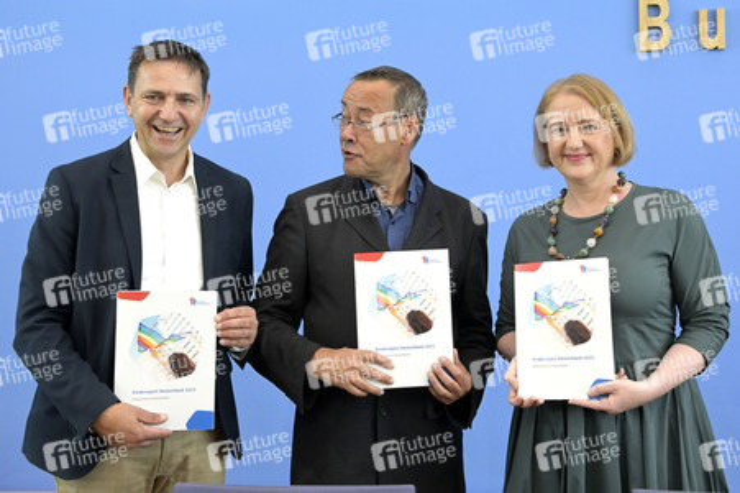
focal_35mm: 40
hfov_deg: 48.5
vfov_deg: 33.4
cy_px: 246
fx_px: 822
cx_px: 370
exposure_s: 1/640
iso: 6400
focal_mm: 40
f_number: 7.1
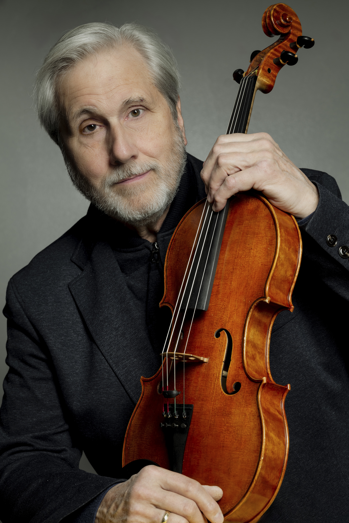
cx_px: 174
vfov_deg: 22.6
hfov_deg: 15.2
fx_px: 1308
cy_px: 262
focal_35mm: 90
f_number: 9
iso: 200
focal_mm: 90
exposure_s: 1/80
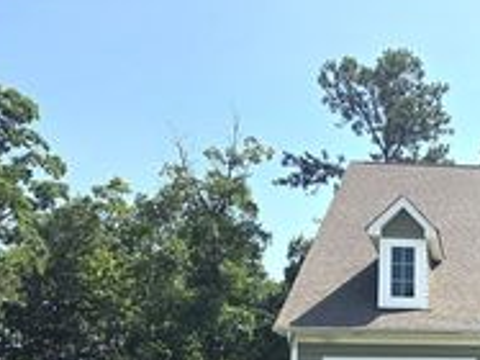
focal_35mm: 67
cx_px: 619
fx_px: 928
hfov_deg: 25.2
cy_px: 413
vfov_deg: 20.7
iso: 80
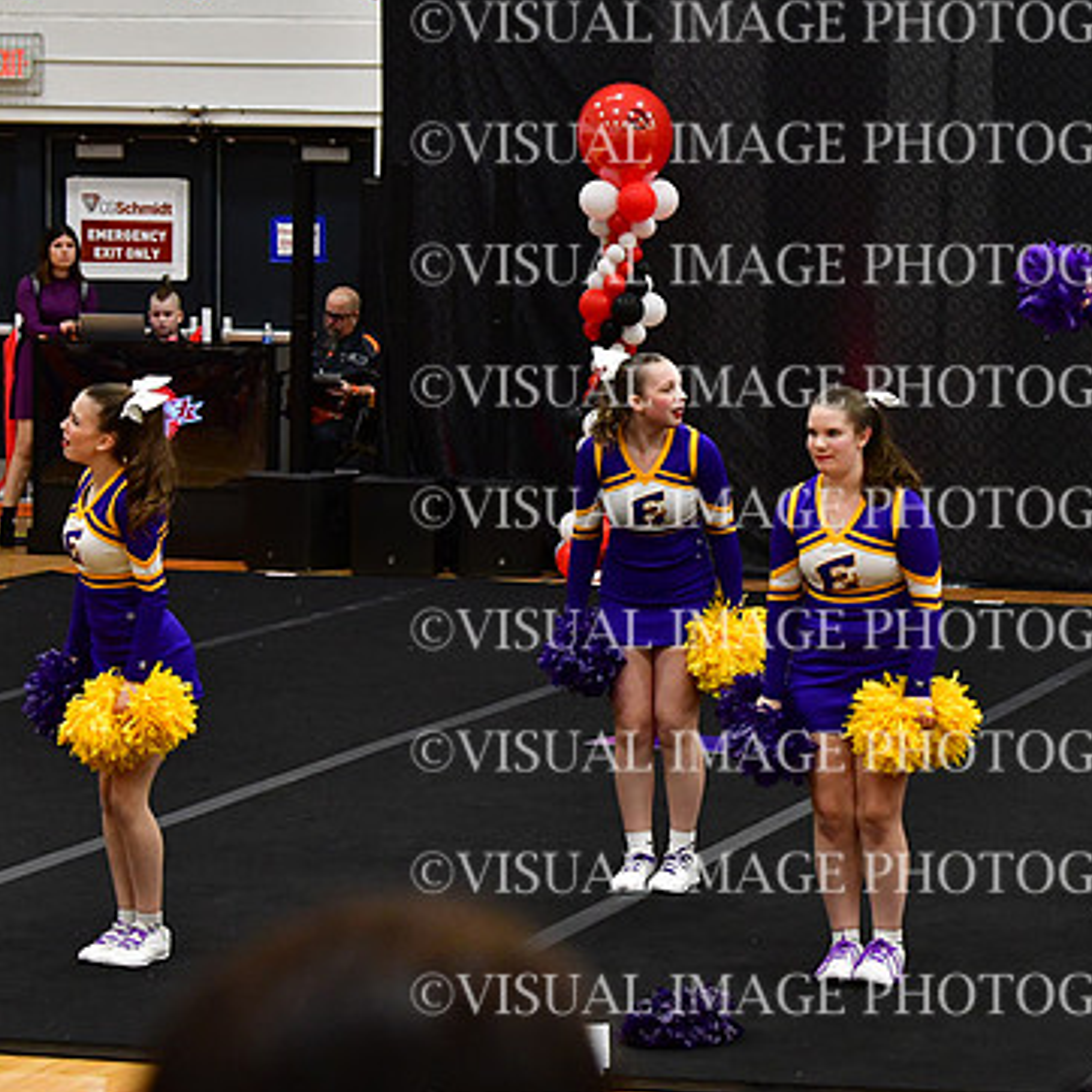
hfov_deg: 12.2
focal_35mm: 143
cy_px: 569
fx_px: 5104
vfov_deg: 12.2
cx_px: 848
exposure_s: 1/500
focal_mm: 70
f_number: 4
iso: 4000
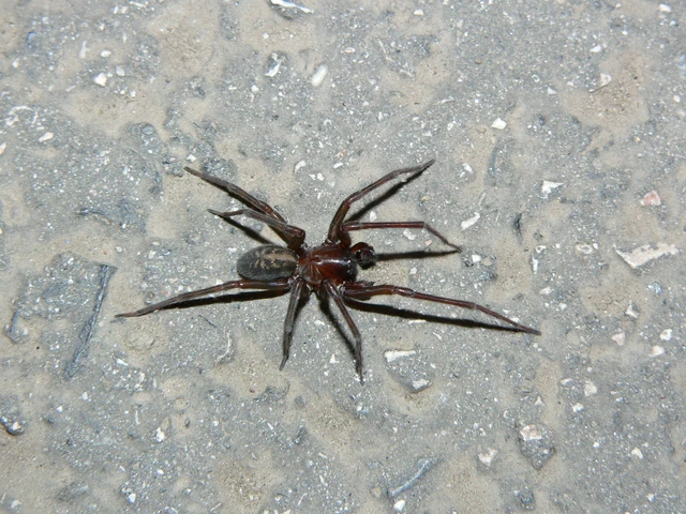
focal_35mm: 96
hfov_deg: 20.4
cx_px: 343
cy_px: 257
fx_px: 1902
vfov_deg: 15.4
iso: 100
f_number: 4
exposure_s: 1/60
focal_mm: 16.1
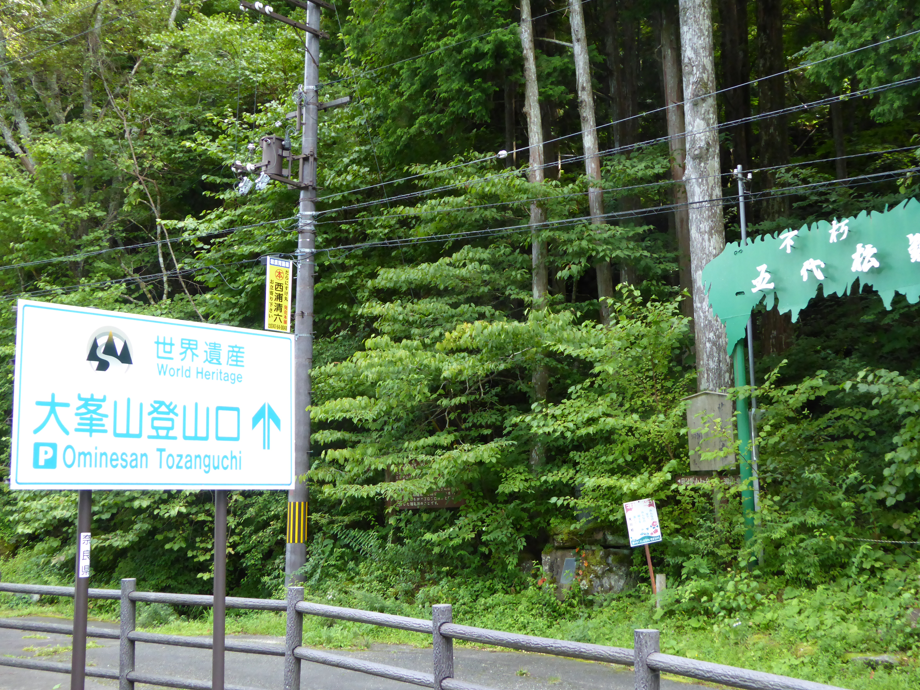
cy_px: 338
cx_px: 460
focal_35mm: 47
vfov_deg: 30.9
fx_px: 1249
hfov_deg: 40.4
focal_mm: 7.8
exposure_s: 1/125
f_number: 3.9
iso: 400
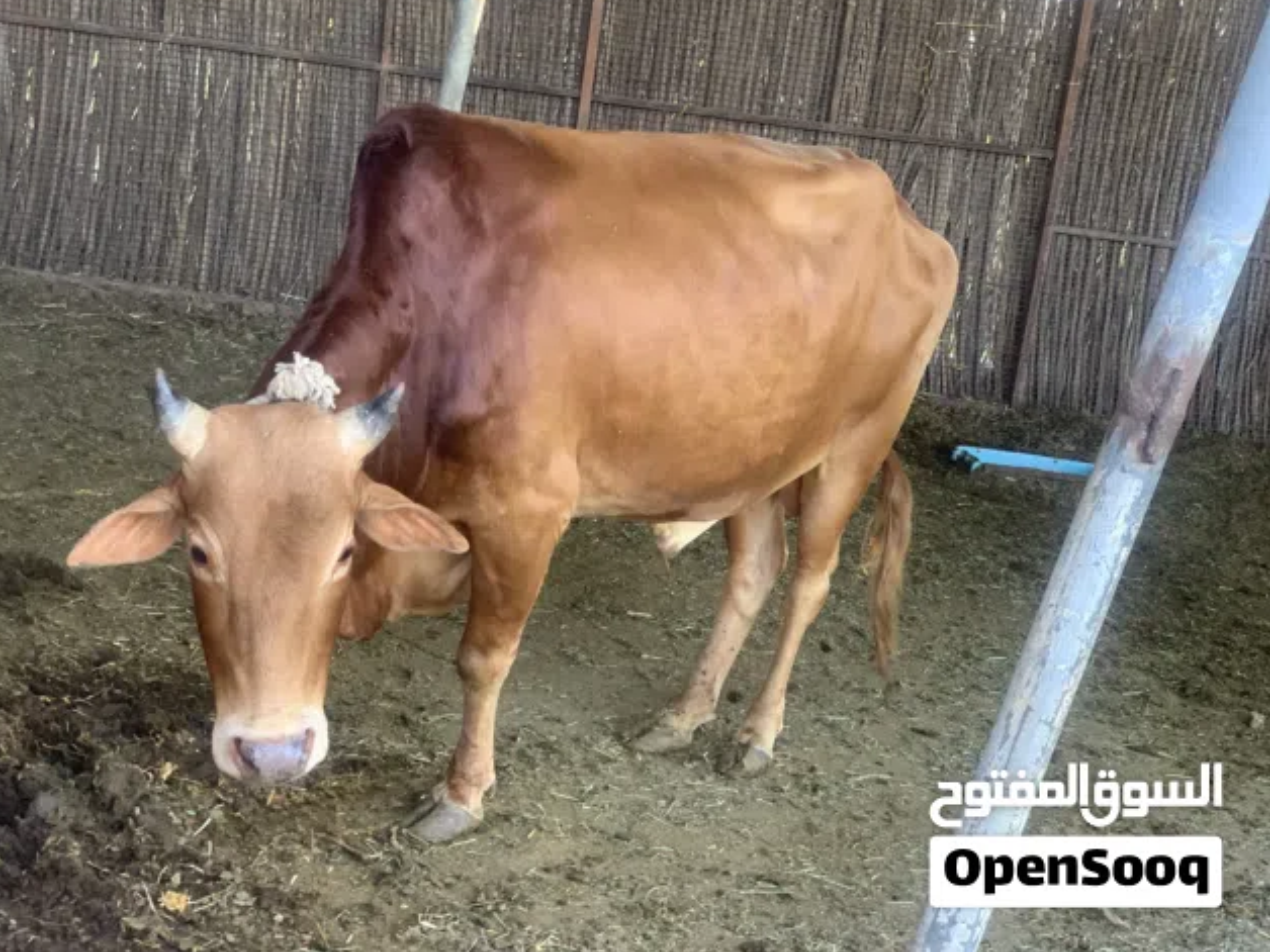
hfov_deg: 36.2
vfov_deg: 27.5
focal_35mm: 53
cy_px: 471
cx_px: 625
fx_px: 1944
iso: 125
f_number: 2.4
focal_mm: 6
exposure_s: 1/113
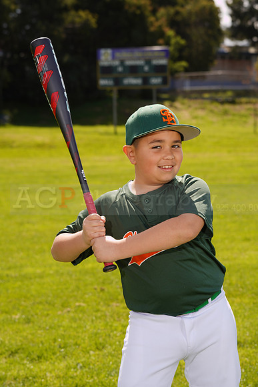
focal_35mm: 100
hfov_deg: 13.7
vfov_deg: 20.4
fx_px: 1074
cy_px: 194
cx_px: 129
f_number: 9
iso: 80
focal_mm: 100
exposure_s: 1/160
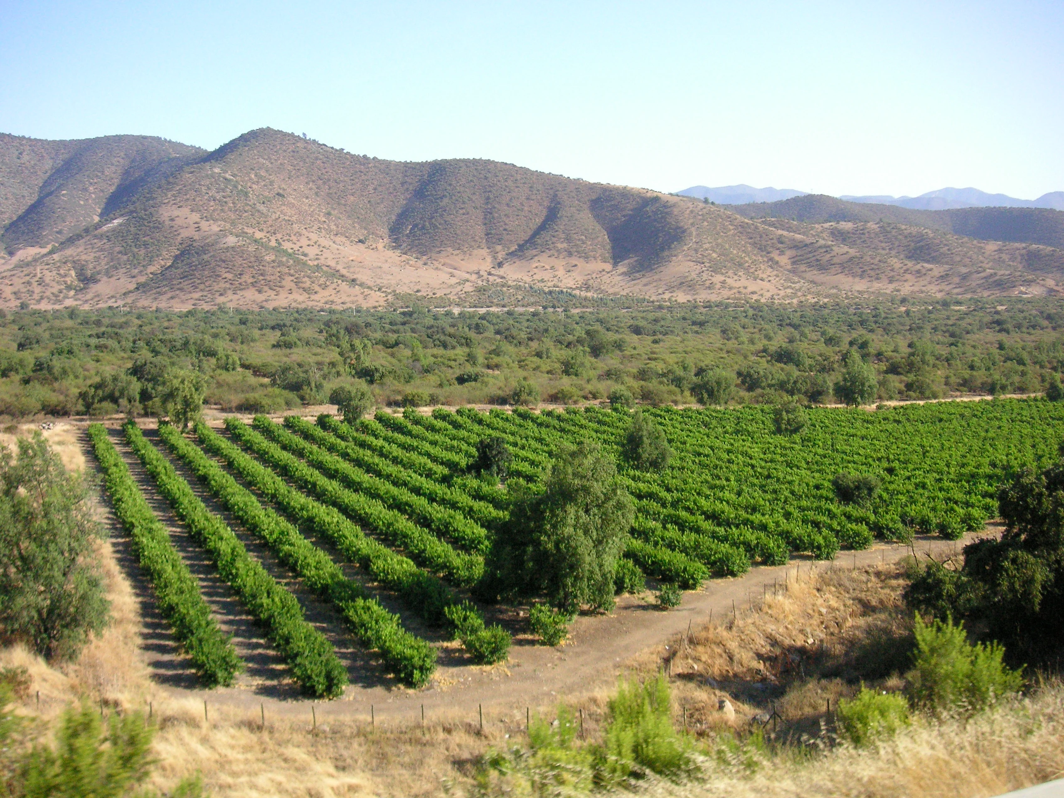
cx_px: 532
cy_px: 399
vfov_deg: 38.7
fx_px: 1137
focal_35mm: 37
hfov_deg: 50.1
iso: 160
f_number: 2.8
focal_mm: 6.1
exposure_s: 1/750
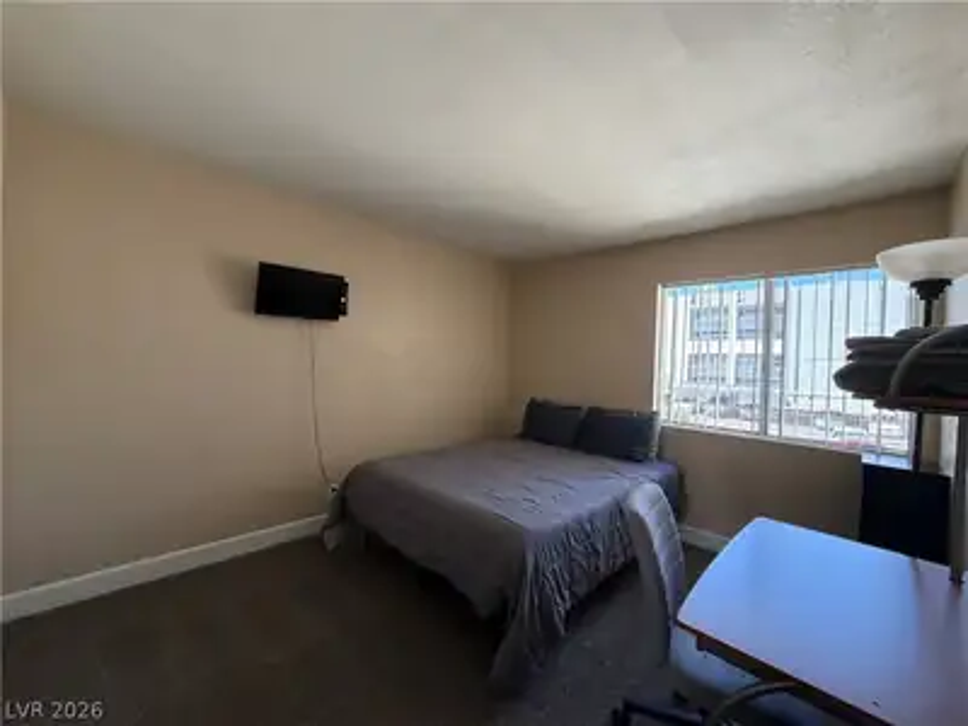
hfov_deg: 102.1
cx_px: 484
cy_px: 363
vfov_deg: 85.7
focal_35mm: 14
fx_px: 391
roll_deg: -1.7
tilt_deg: +0.4
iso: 160
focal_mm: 2.22
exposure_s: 1/121
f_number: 2.2
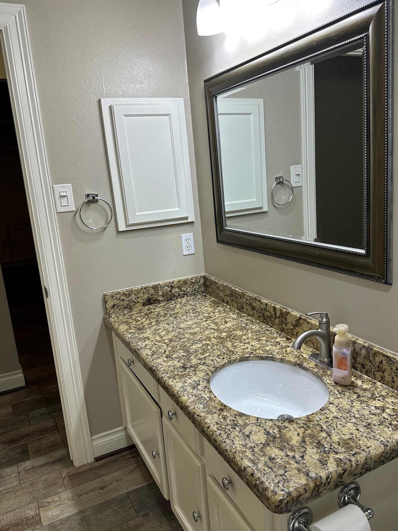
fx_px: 429
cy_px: 265
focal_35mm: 28
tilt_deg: -11.1
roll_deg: +3.8
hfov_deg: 49.7
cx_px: 222
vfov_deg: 63.4
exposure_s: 1/120
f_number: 1.78
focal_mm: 6.86
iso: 100
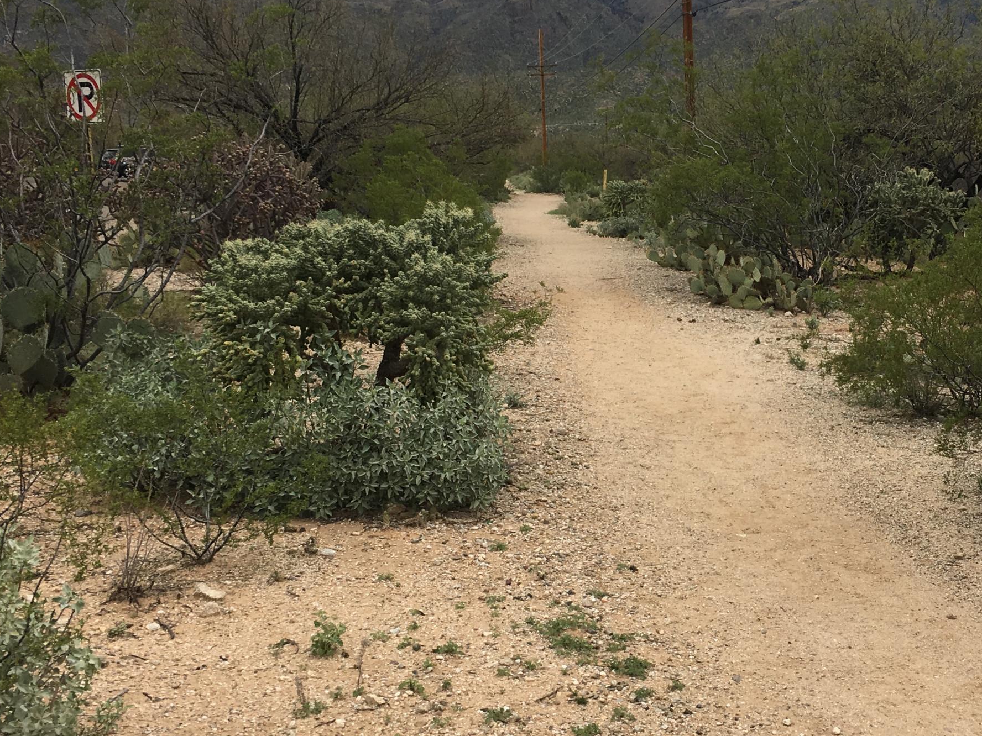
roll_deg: +1.6
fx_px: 1390
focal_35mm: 49
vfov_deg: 29.7
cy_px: 350
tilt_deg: -5.6
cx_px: 688
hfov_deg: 38.3
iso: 25
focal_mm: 4.15
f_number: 2.2
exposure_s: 1/439
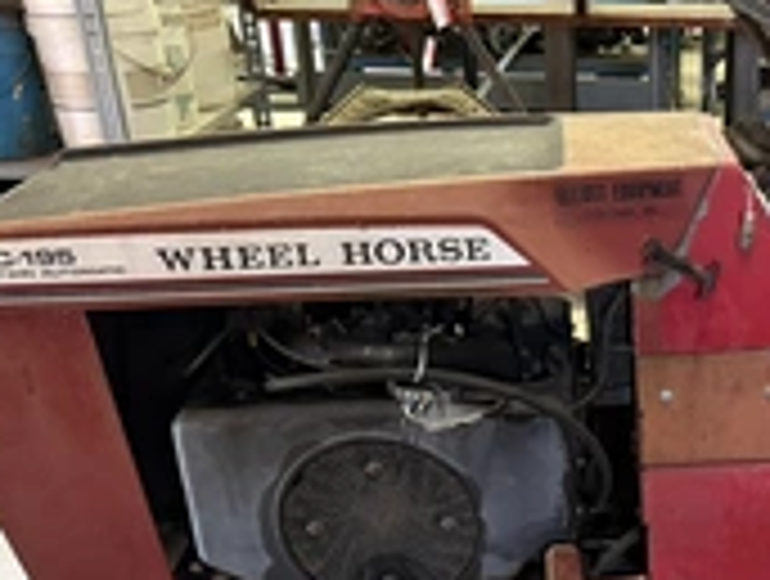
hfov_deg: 31.8
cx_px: 761
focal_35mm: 56
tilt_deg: -28.2
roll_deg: -0.9
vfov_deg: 25.2
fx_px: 1248
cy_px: 553
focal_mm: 6.76
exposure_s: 1/60
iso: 800
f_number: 1.78
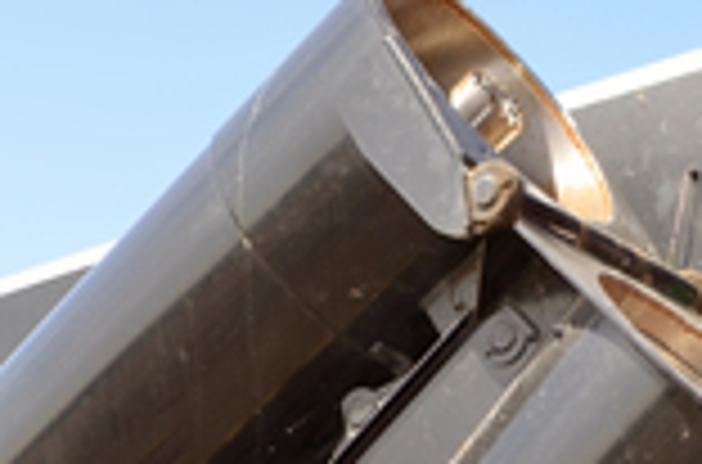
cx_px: 549
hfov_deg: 21.5
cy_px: 721
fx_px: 1827
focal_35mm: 94
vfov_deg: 13.5
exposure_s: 1/200
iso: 100
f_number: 5.6
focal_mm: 18
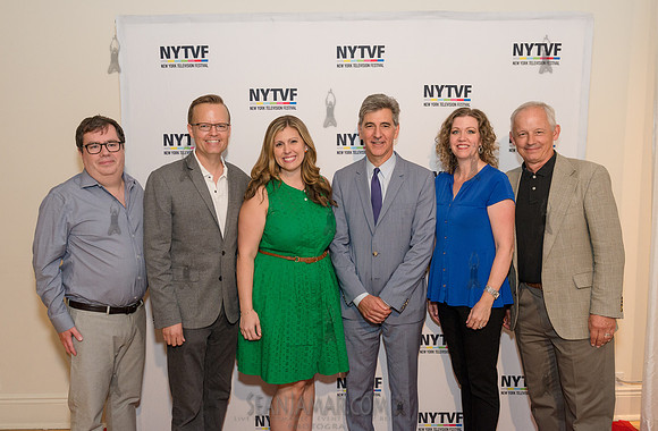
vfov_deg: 41.1
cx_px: 326
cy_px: 218
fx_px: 575
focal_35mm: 32
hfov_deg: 59.6
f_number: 4
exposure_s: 1/500
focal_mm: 28
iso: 1000
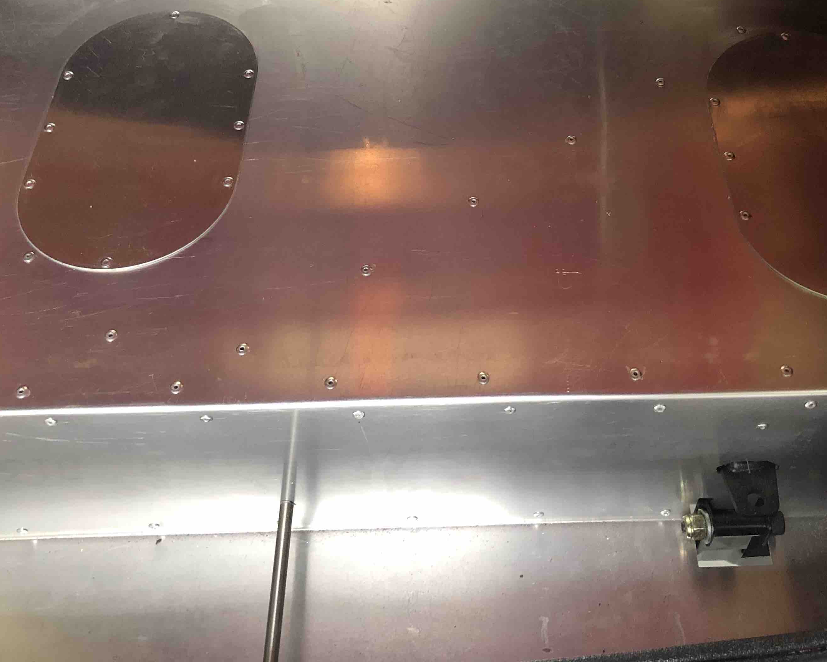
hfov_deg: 43.6
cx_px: 501
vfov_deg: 35.3
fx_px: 1028
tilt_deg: -51.2
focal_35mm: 42
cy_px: 210
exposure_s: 1/15
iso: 80
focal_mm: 4
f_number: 1.8
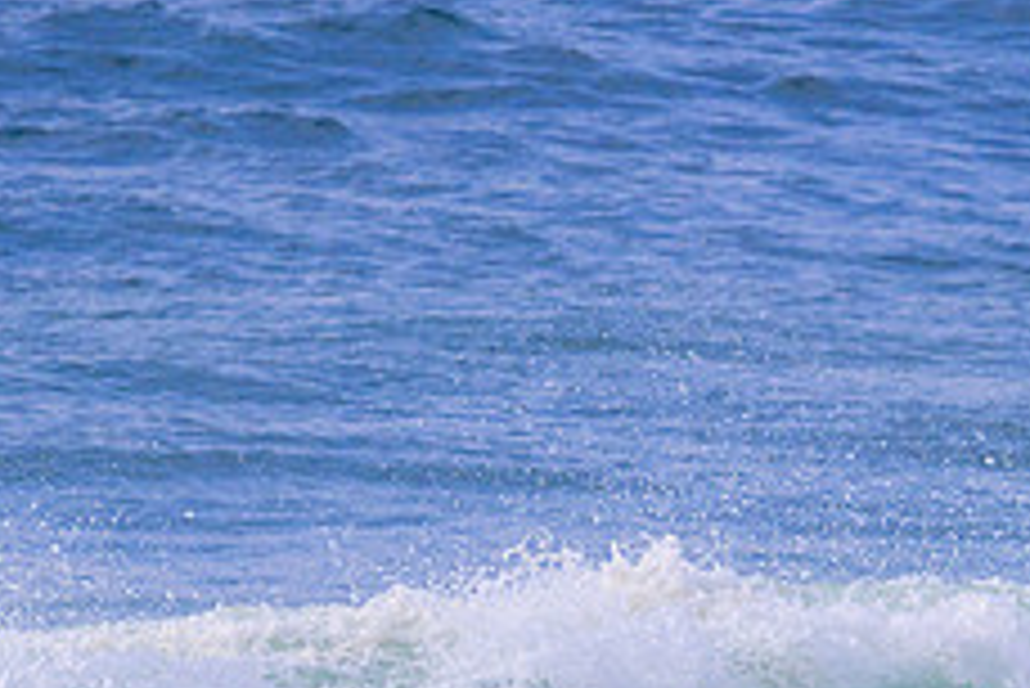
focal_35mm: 1217
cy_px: 866
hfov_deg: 1.7
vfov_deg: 1.1
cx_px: 931
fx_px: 34840
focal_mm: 480
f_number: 11
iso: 800
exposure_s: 1/2000
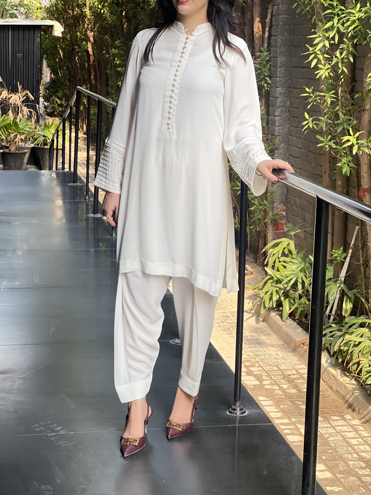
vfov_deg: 25.3
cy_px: 248
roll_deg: -1.4
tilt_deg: -9.2
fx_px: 1100
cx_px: 186
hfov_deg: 19.1
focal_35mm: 77
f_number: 2.8
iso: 100
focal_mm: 9
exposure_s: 1/121
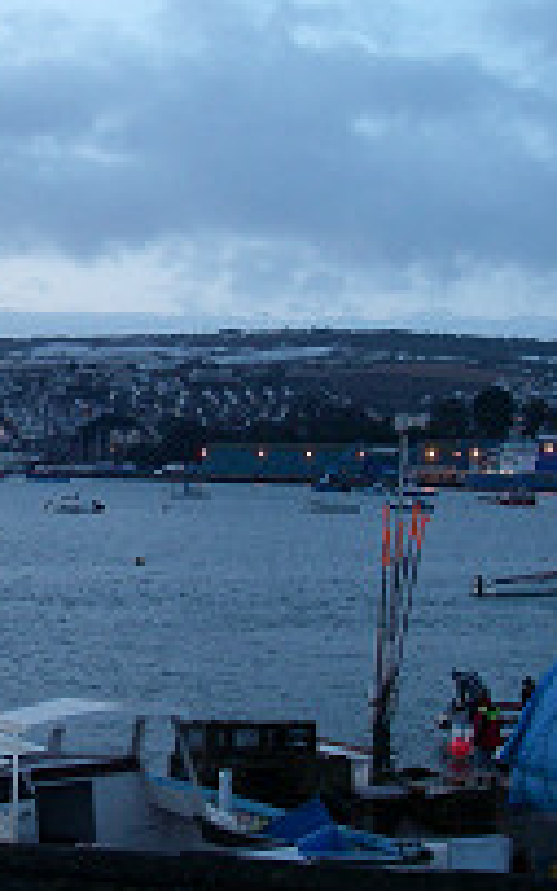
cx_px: 2
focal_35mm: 76
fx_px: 1845
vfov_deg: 27.1
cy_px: 415
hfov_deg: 16.8
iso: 200
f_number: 3.3
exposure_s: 1/40
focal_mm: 6.3
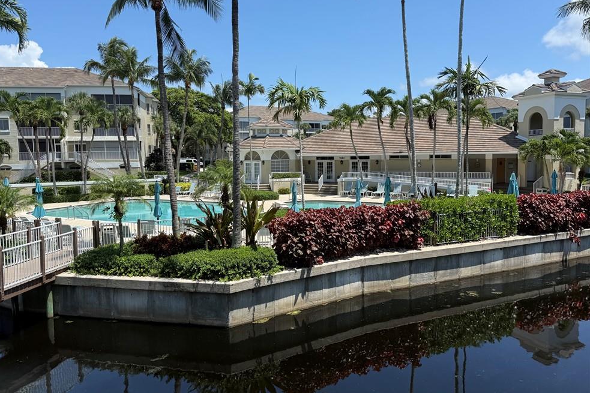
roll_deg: +1.6
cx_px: 283
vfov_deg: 49.5
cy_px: 177
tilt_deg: -4.1
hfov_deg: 69.4
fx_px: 426
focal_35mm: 26
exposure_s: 1/4167
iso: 80
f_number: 1.78
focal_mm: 6.76
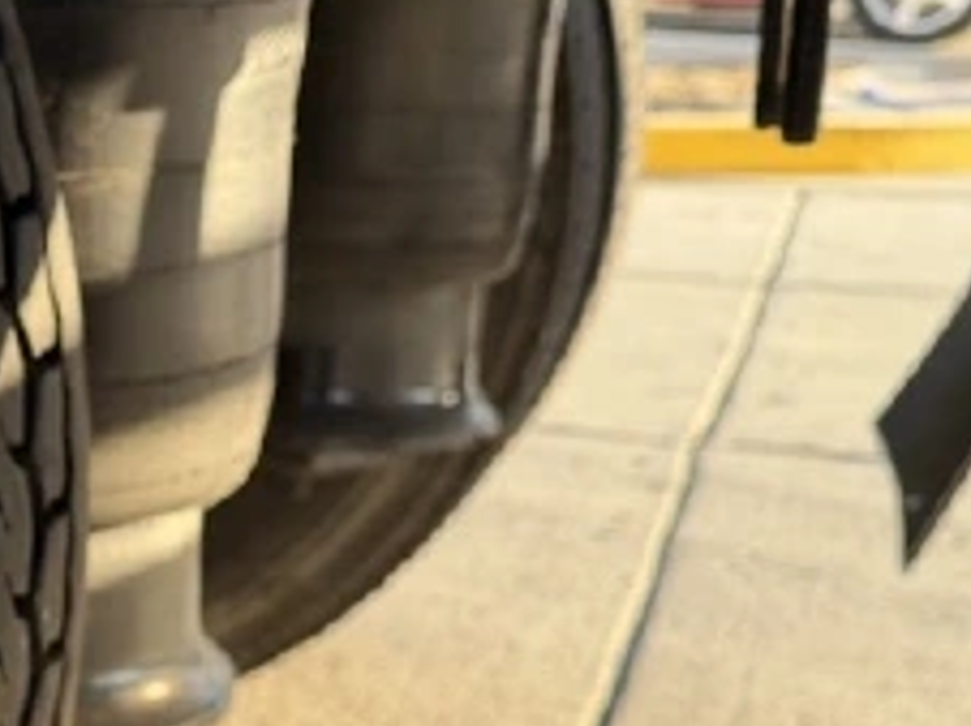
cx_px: -284
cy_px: 782
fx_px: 2382
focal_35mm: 85
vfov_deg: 16.8
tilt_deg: -18.4
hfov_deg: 21.0
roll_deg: -0.5
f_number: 1.78
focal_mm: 6.76
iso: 80
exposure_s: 1/438
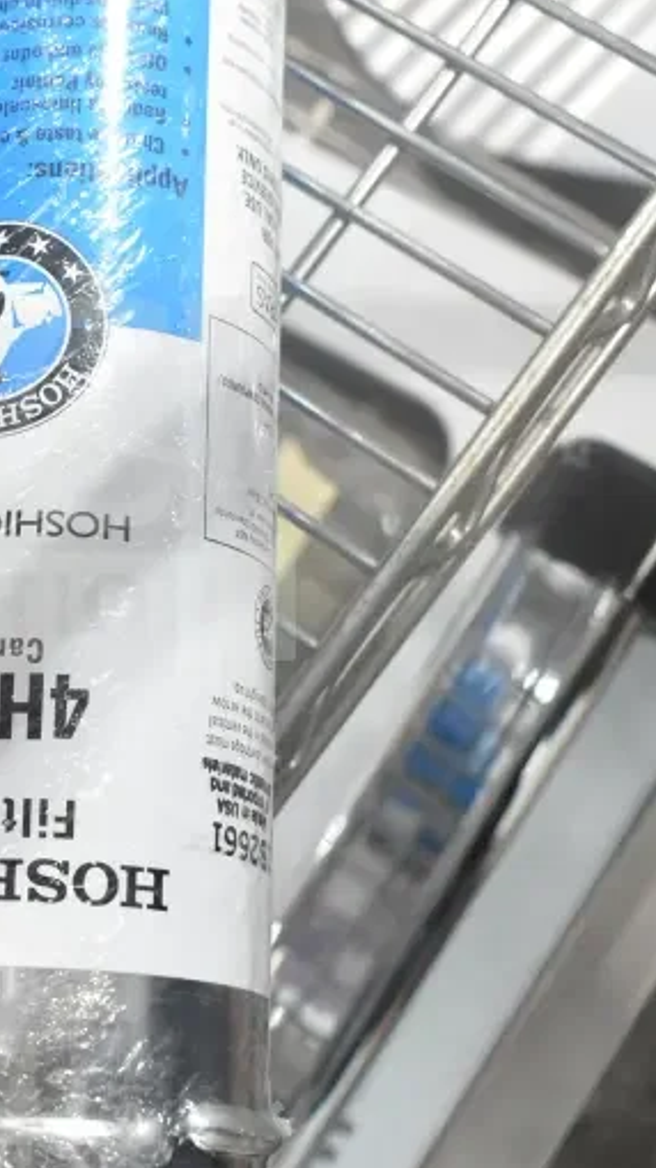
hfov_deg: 15.1
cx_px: 37
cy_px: 477
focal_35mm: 79
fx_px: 2445
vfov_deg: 26.8
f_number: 4.5
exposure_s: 1/80
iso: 1600
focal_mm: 28
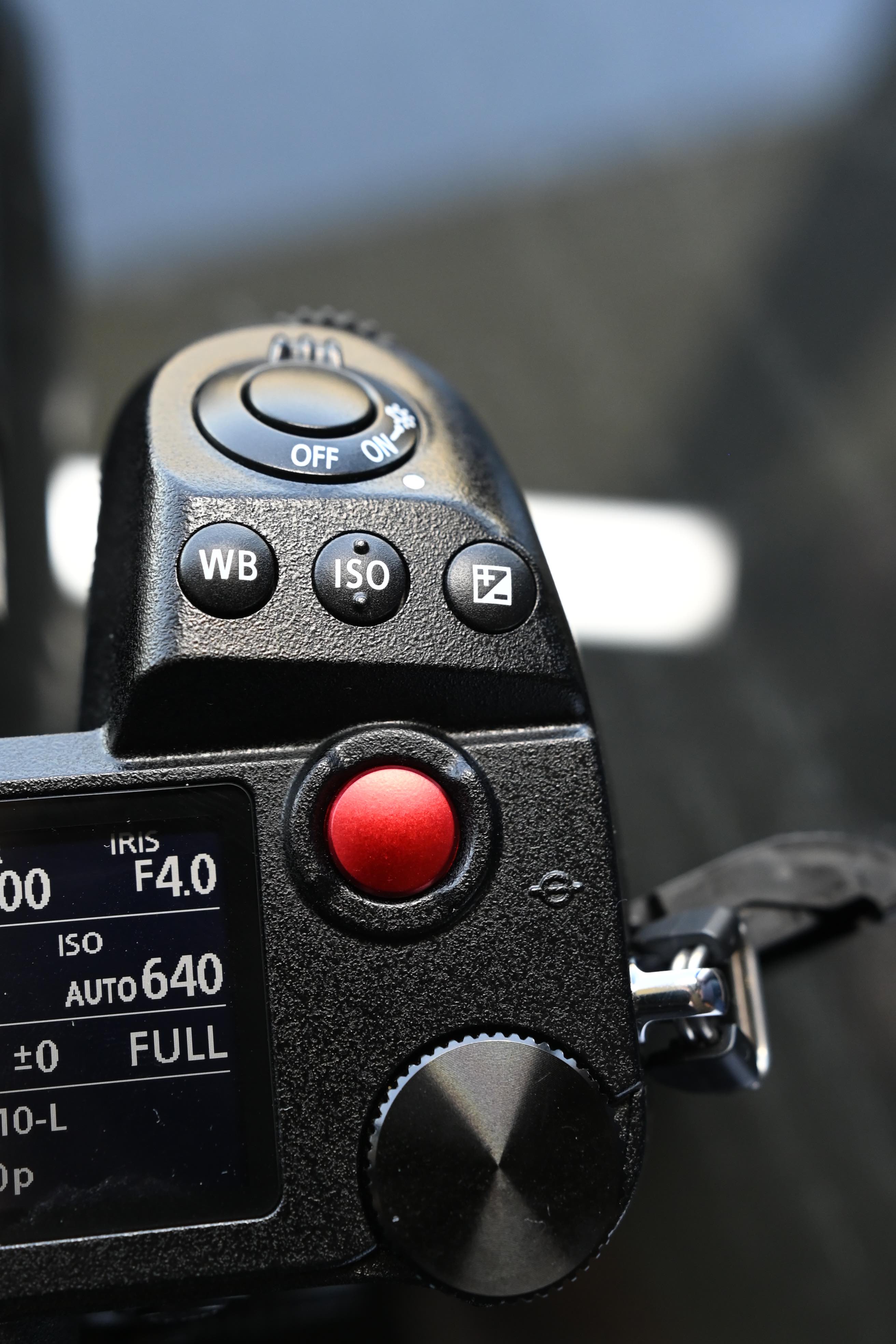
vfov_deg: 38.2
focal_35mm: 52
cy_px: 672
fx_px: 1941
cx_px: 448
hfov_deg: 26.0
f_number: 5.6
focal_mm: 35
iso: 1250
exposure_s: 1/125
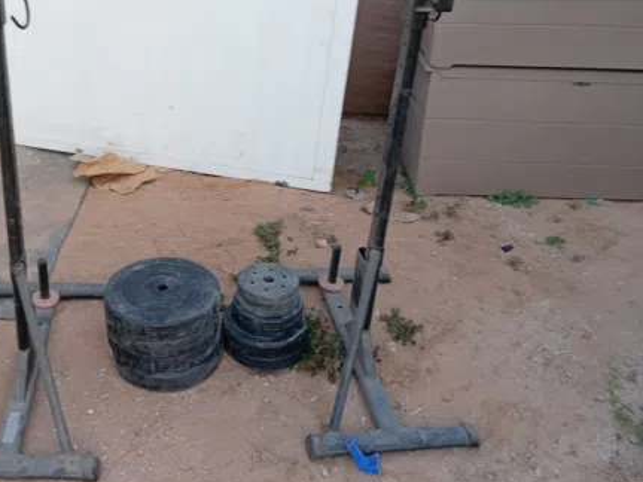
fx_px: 743
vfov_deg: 35.9
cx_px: 240
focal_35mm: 40
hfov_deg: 46.4
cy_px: 213
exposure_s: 1/50
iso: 108
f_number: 1.8
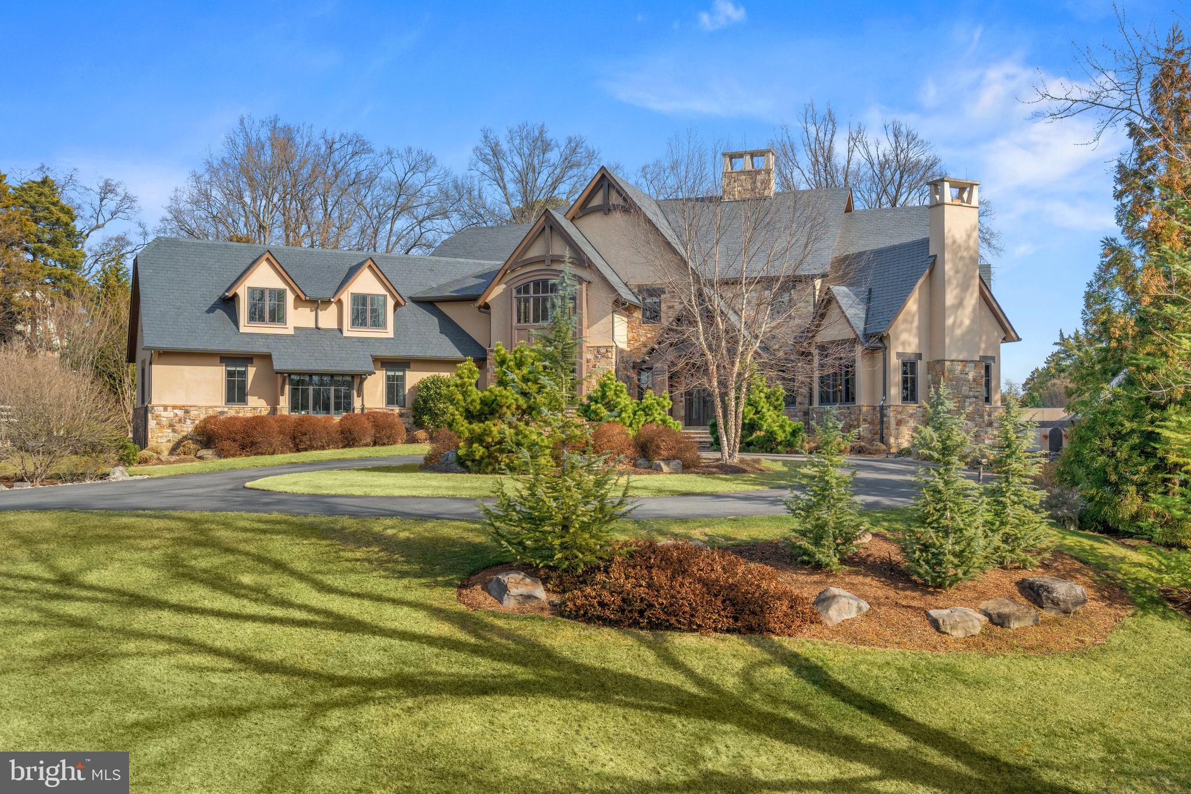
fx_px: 1158
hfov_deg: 54.4
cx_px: 596
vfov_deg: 37.8
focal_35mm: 35
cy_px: 397
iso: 800
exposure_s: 1/1250
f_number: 9
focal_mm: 35
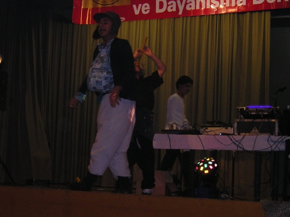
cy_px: 108
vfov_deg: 18.2
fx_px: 679
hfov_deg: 24.1
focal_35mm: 81
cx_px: 145
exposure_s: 1/60.1
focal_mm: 10.6
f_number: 4
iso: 400
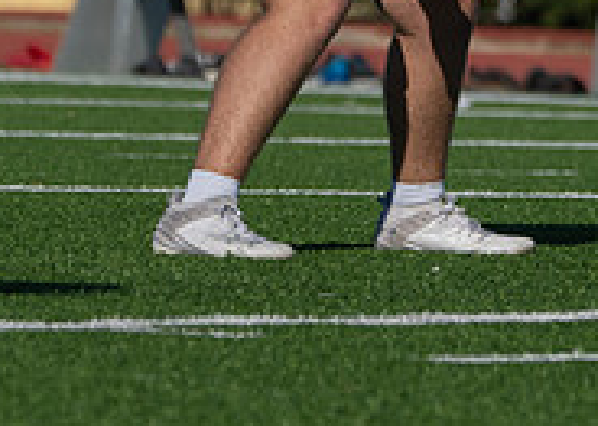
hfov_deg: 2.2
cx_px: 655
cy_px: -49
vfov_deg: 1.6
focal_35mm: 927
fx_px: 15727
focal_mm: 224
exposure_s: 1/1600
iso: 100
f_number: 5.6
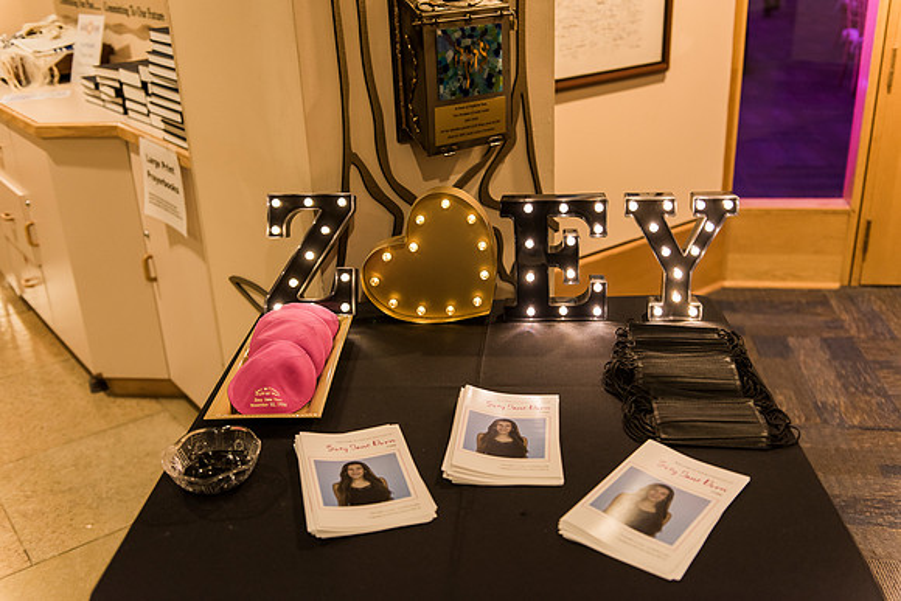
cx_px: 450
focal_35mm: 35
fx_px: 876
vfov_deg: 37.9
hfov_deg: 54.4
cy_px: 300
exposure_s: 1/60
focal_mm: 35
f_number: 2.8
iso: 800
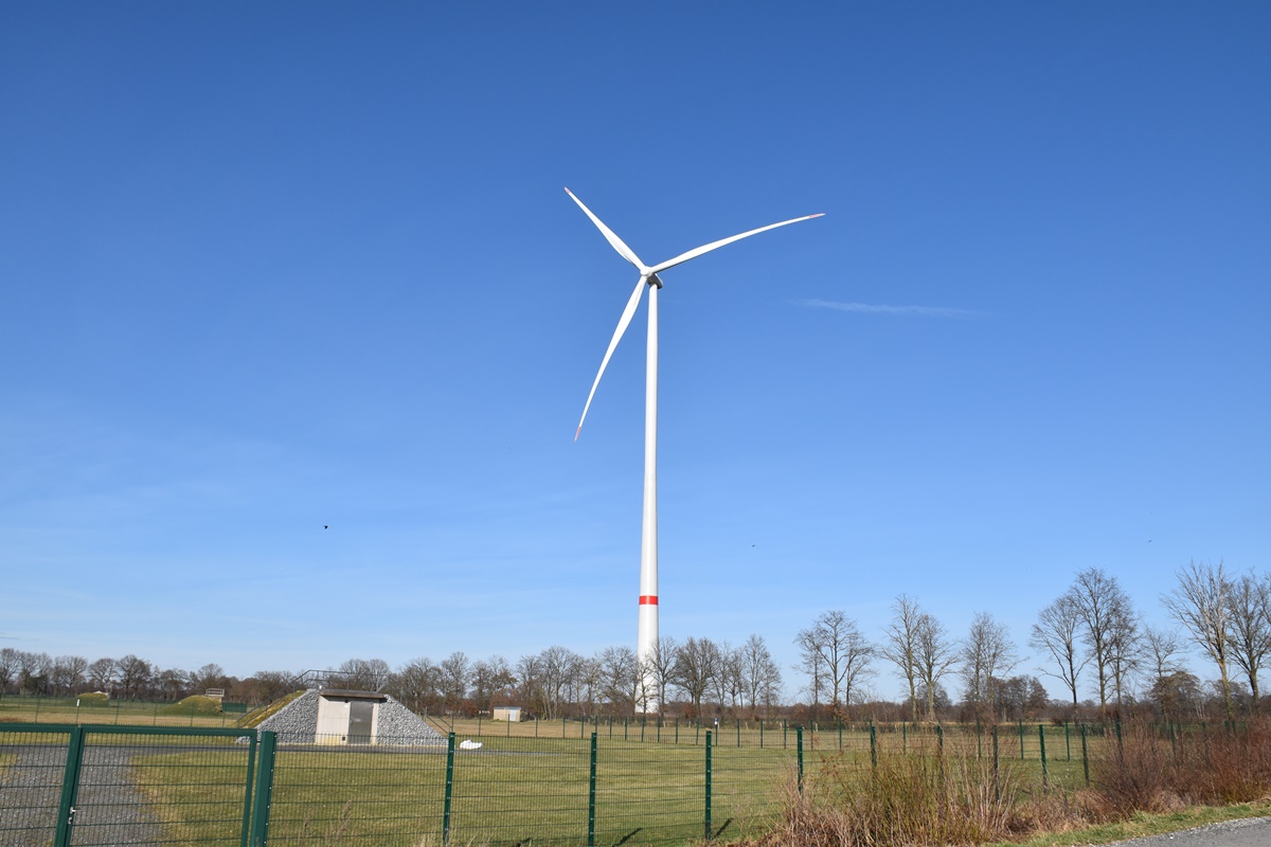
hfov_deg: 67.4
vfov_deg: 47.9
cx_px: 636
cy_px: 424
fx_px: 953
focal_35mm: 27
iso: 200
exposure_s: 1/500
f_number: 11
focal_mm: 18
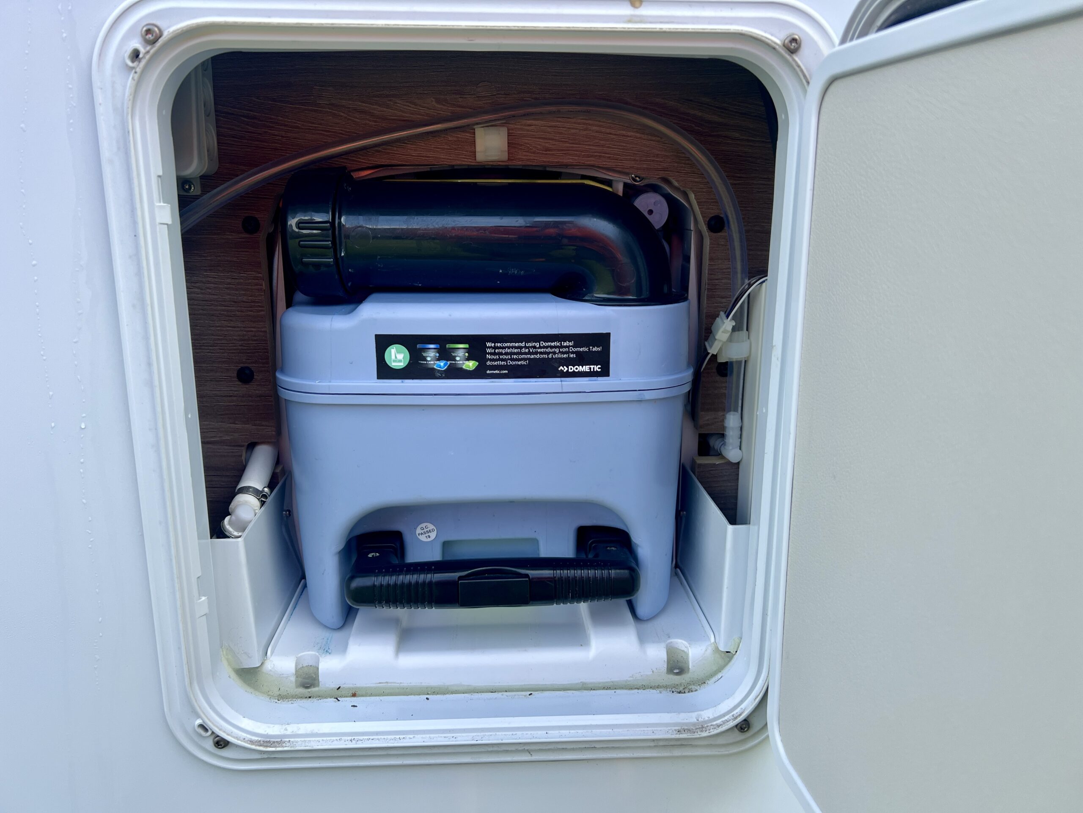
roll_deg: +1.8
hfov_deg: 67.3
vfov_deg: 53.1
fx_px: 813
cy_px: 406
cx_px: 542
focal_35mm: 26
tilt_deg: -15.7
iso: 50
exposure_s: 1/728
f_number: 1.5
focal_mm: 5.7
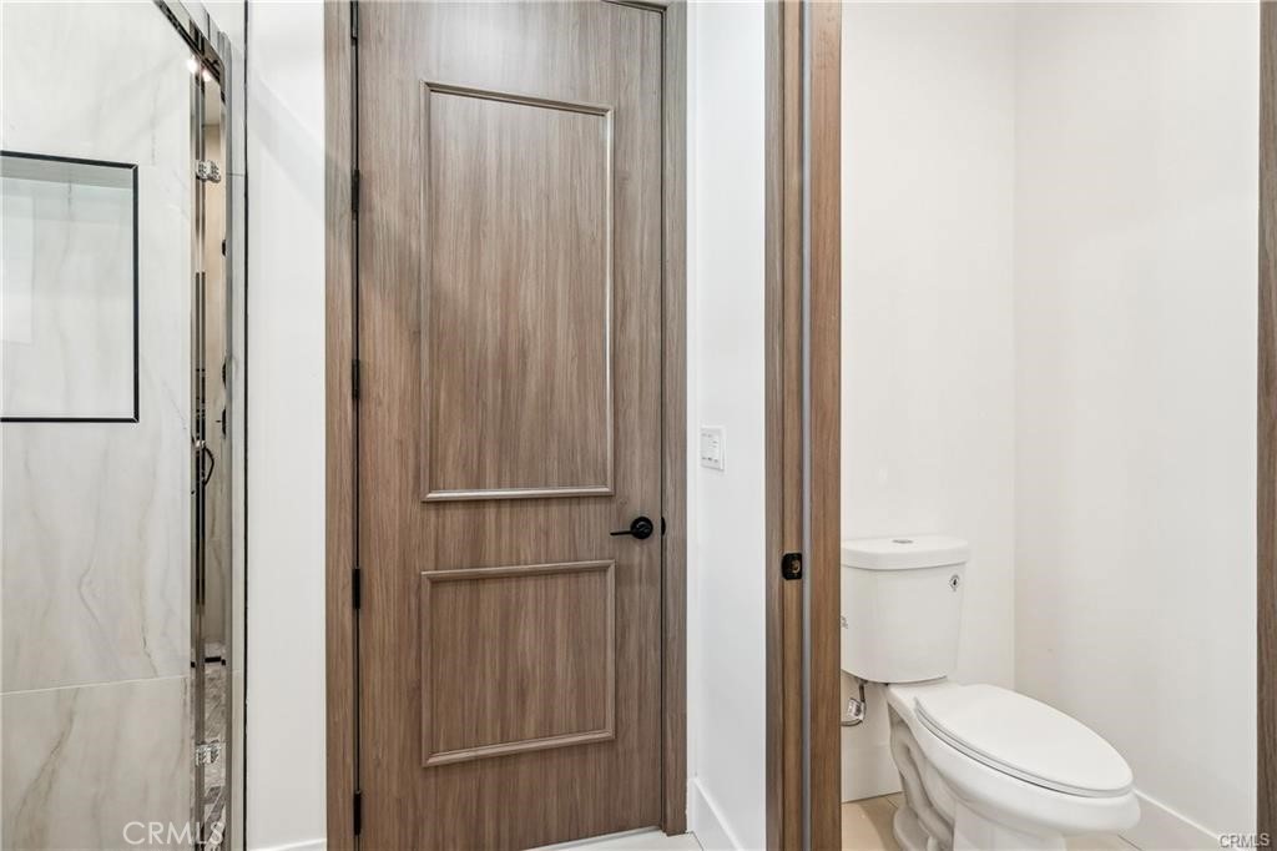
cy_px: 426
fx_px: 532
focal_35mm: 15
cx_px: 638
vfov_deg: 77.3
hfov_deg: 100.4
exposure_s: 1/15
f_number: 8
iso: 160
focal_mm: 10
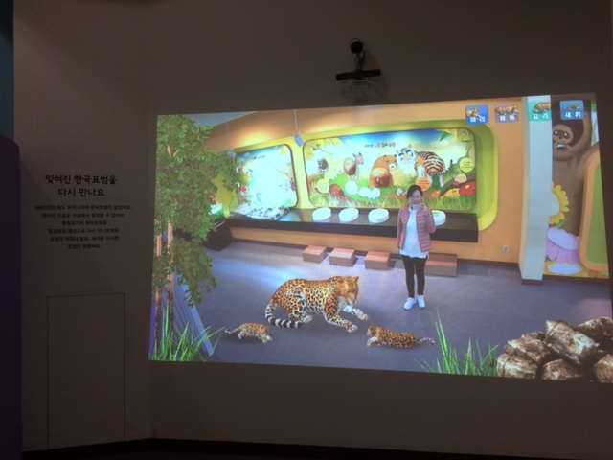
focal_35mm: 29
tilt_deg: +1.8
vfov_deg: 48.2
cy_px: 230
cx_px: 306
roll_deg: +1.9
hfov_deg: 61.7
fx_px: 514
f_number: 2.2
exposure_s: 1/30
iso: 40
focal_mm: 4.15
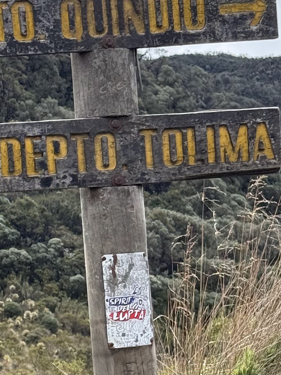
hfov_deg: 8.7
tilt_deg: -2.8
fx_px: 1829
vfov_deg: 11.7
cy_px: 245
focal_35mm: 169
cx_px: -37
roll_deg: -0.3
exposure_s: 1/1883
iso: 80
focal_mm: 6.76
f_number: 1.78
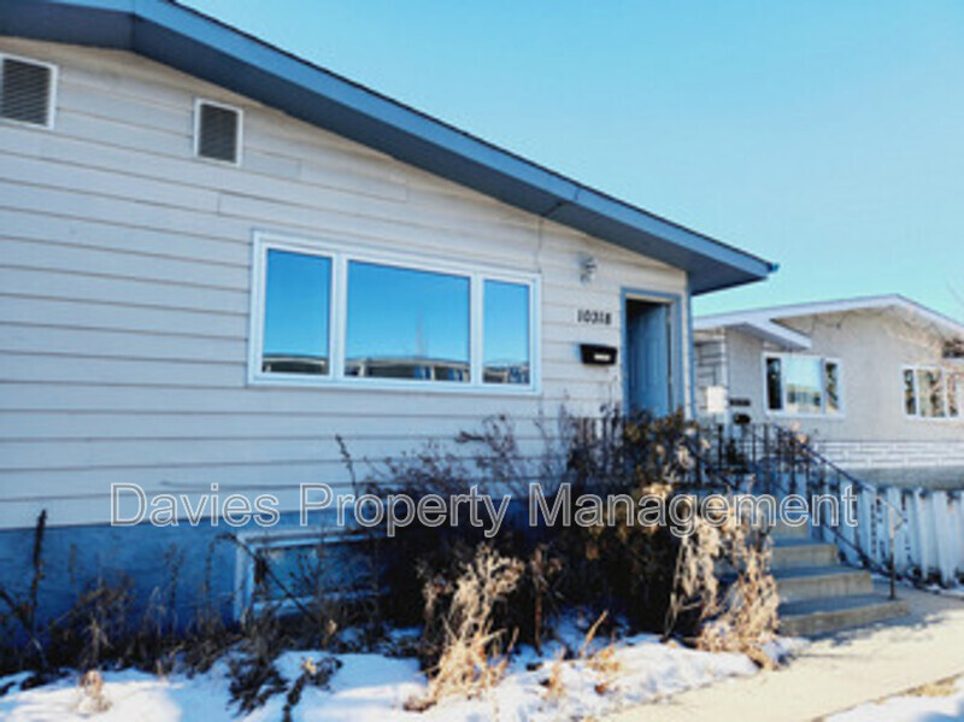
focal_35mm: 23
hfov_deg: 74.0
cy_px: 361
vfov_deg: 58.8
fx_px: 640
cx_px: 482
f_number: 1.8
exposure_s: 1/604
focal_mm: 5.4
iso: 20
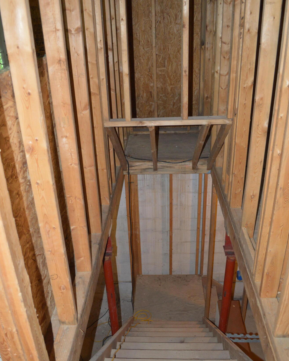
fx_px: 331
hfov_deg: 47.1
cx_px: 146
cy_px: 198
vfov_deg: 57.1
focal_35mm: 31
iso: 800
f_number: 3.5
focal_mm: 18
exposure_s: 1/30
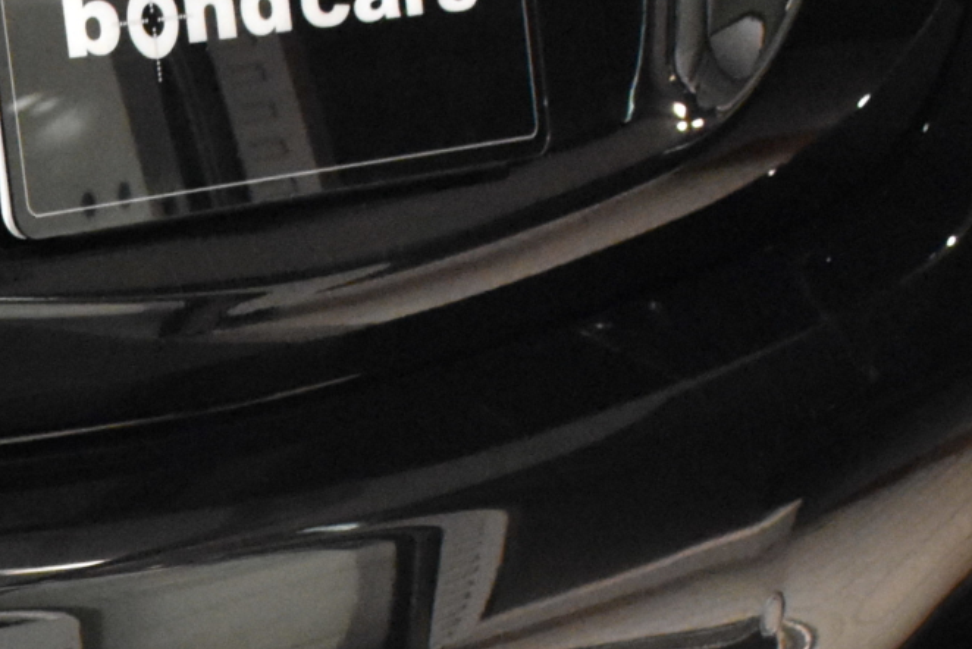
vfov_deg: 9.2
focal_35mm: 145
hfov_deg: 13.2
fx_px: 3915
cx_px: -559
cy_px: 943
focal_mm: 25
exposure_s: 1/40
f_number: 8
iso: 5600
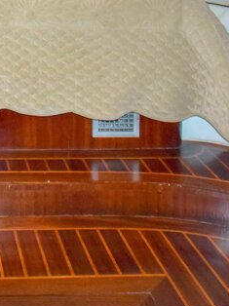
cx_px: -45
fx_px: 580
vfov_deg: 27.4
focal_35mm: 66
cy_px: -17
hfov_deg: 20.8
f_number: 4.8
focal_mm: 13
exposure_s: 1/60
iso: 2800
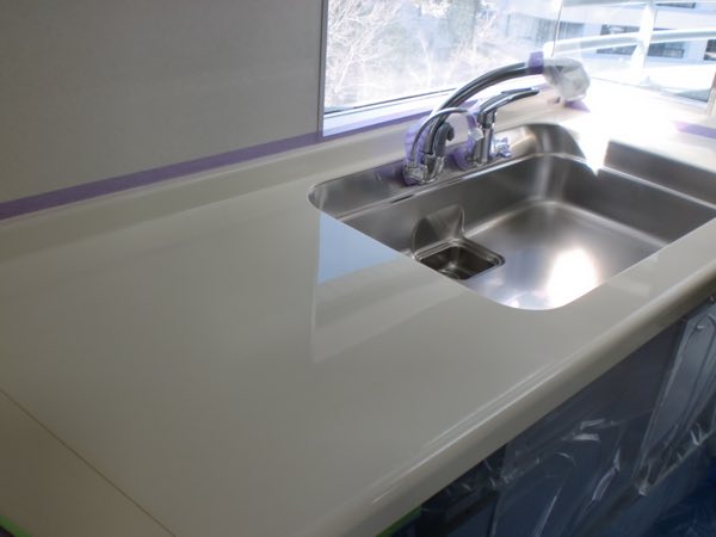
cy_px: 268
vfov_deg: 40.7
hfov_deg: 52.6
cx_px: 358
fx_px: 724
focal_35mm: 35
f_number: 3.1
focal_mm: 6.3
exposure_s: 1/100
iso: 64
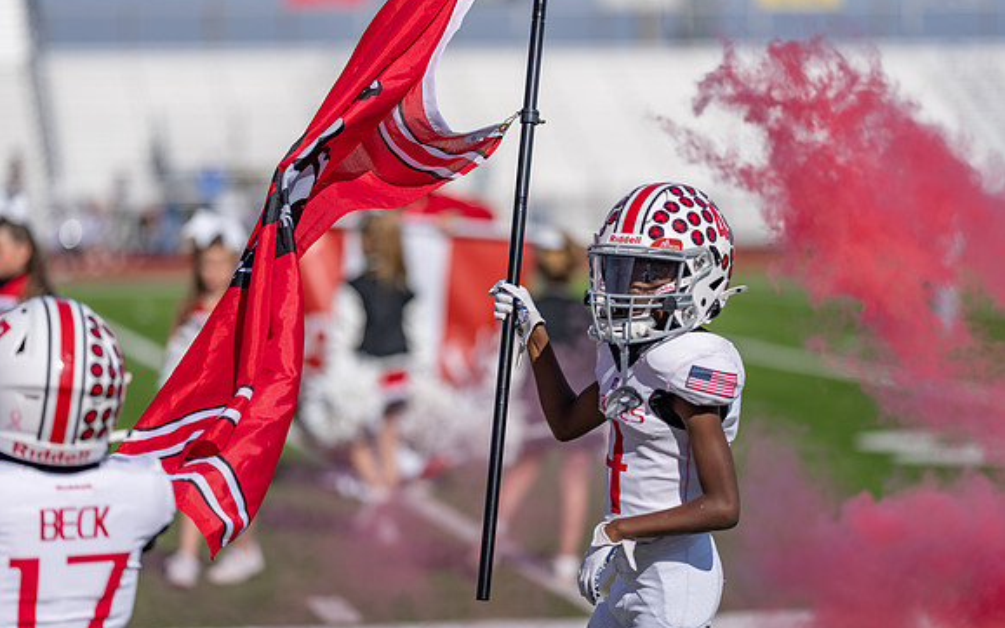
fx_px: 4053
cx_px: 502
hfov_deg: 14.1
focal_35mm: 148
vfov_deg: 8.9
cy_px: 310
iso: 100
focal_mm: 135
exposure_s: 1/12800
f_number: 1.8
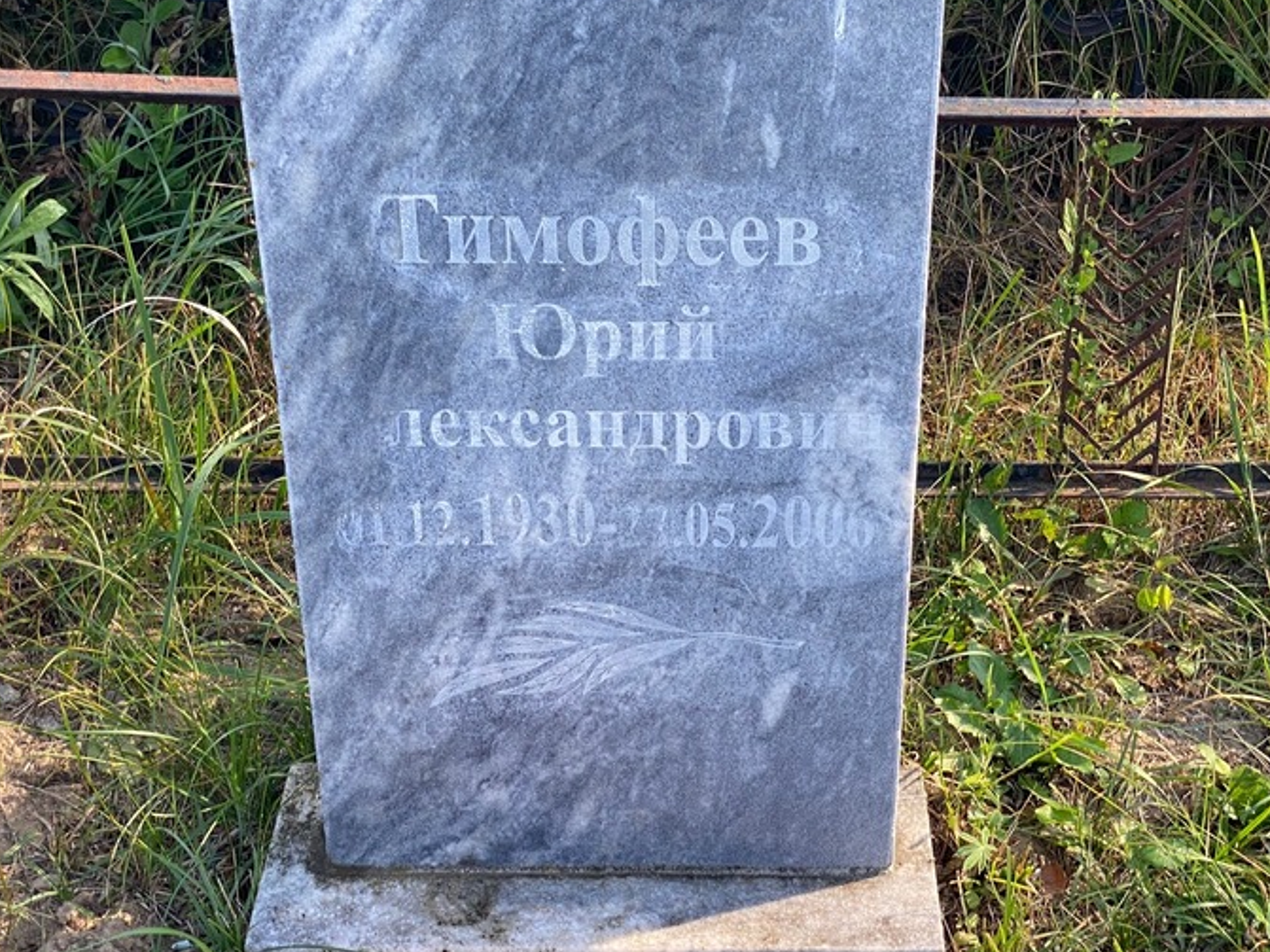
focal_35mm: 62
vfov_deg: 23.6
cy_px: 418
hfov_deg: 31.2
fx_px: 2274
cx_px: 685
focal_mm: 6
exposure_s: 1/122
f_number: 2
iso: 20
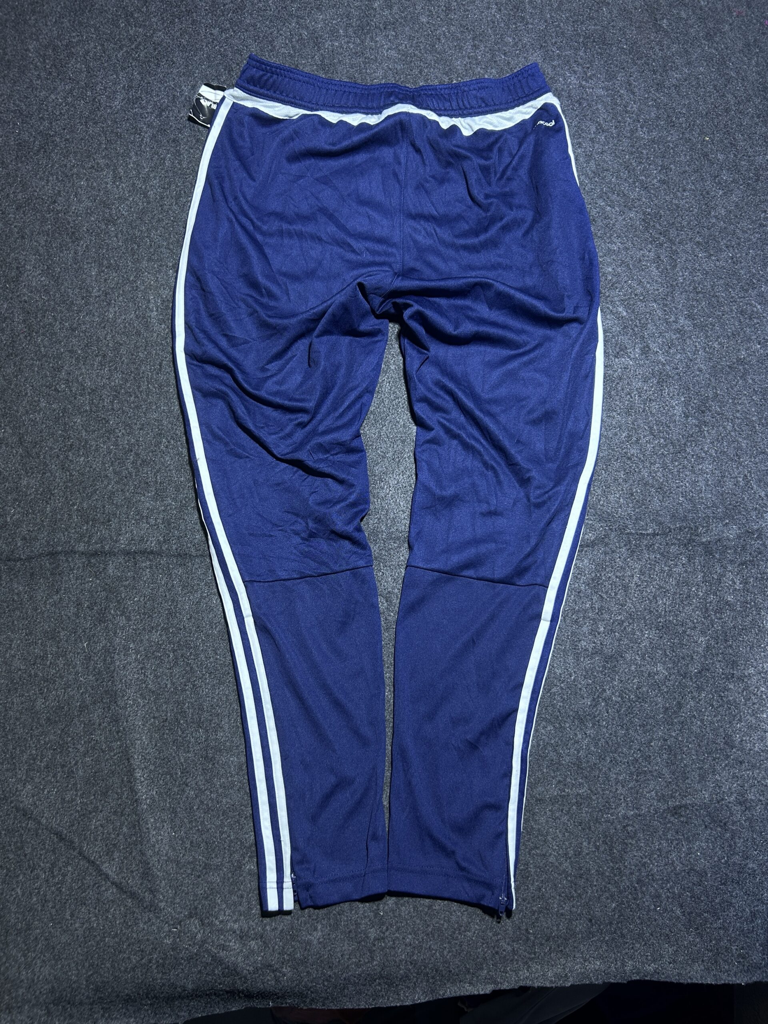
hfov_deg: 53.1
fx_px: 769
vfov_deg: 67.3
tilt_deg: -54.6
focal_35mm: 26
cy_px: 512
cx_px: 384
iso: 100
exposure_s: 1/50
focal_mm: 5.7
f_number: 1.5
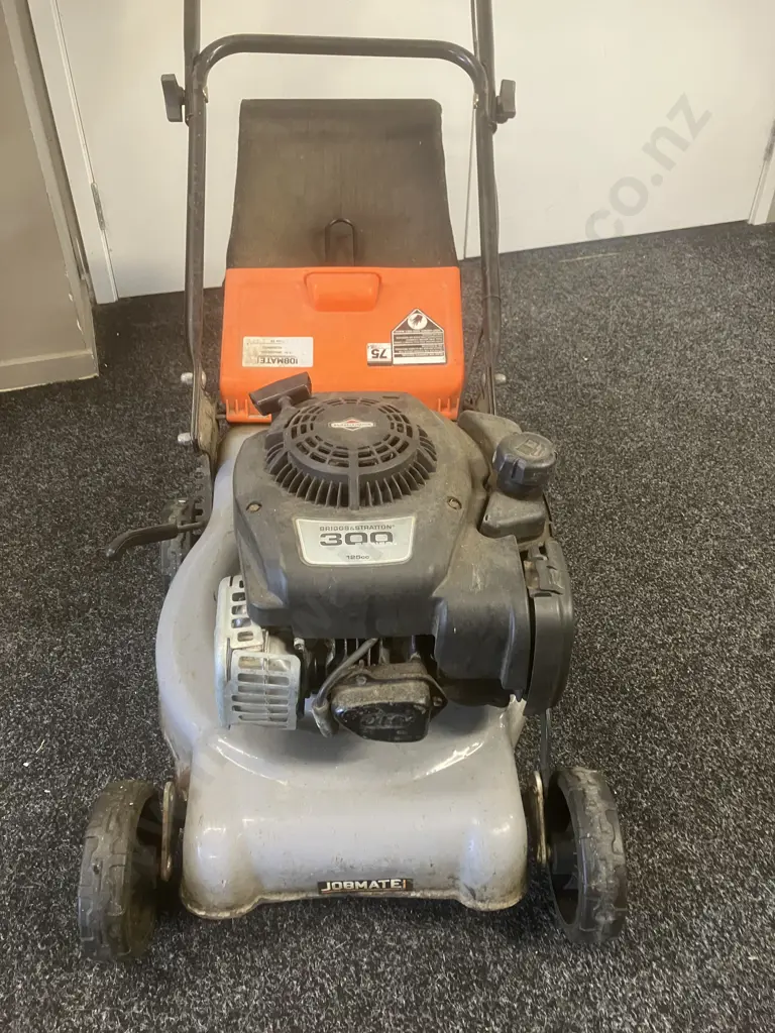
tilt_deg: -37.4
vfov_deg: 63.4
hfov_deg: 49.7
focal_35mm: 28
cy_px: 516
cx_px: 388
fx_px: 836
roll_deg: -0.8
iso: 250
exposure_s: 1/33
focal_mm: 3.99
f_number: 1.8
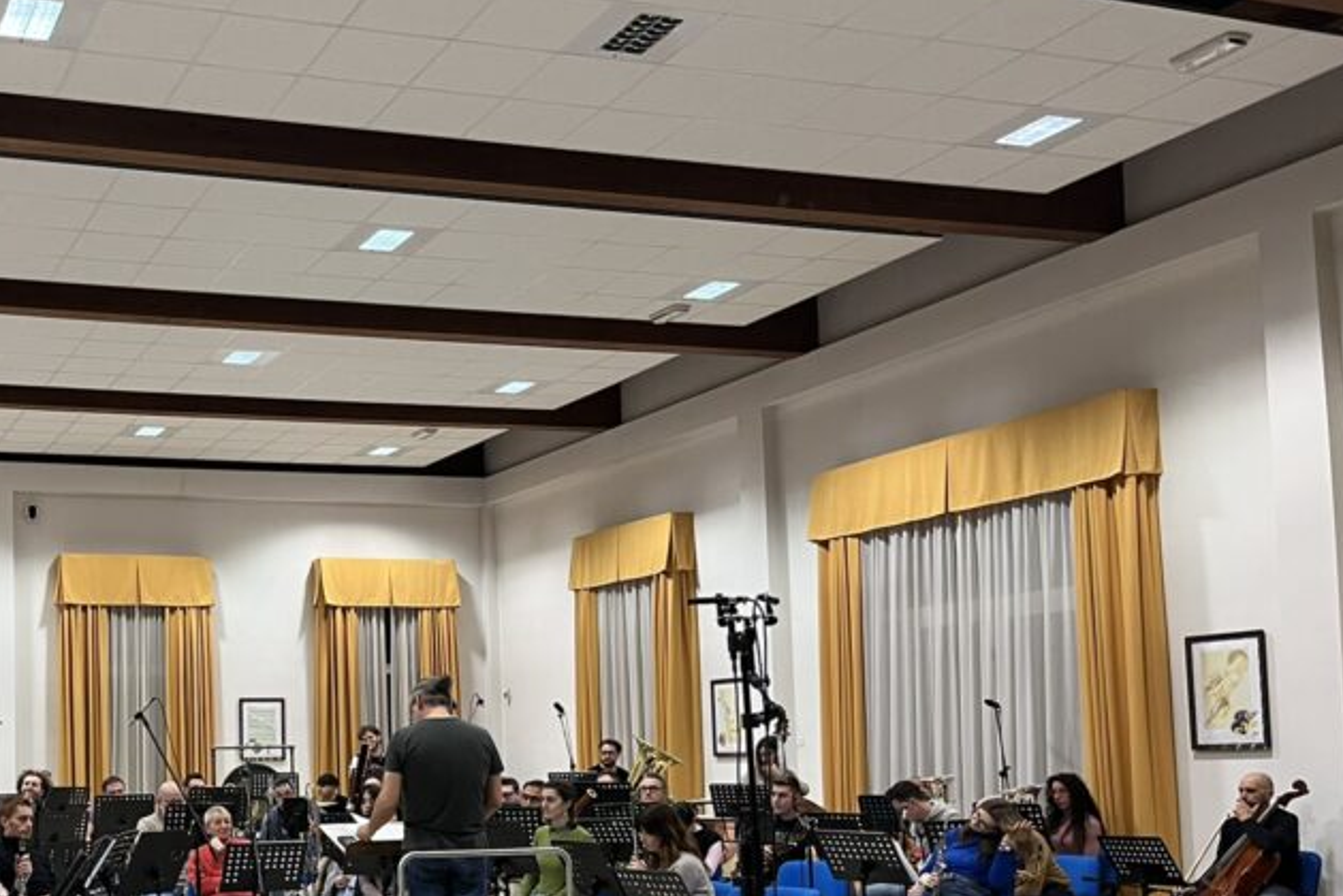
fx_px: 1642
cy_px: 661
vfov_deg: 30.1
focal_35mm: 44
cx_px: 256
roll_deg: +2.5
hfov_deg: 42.4
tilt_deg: +3.2
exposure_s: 1/50
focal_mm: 5.1
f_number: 1.6
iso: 200
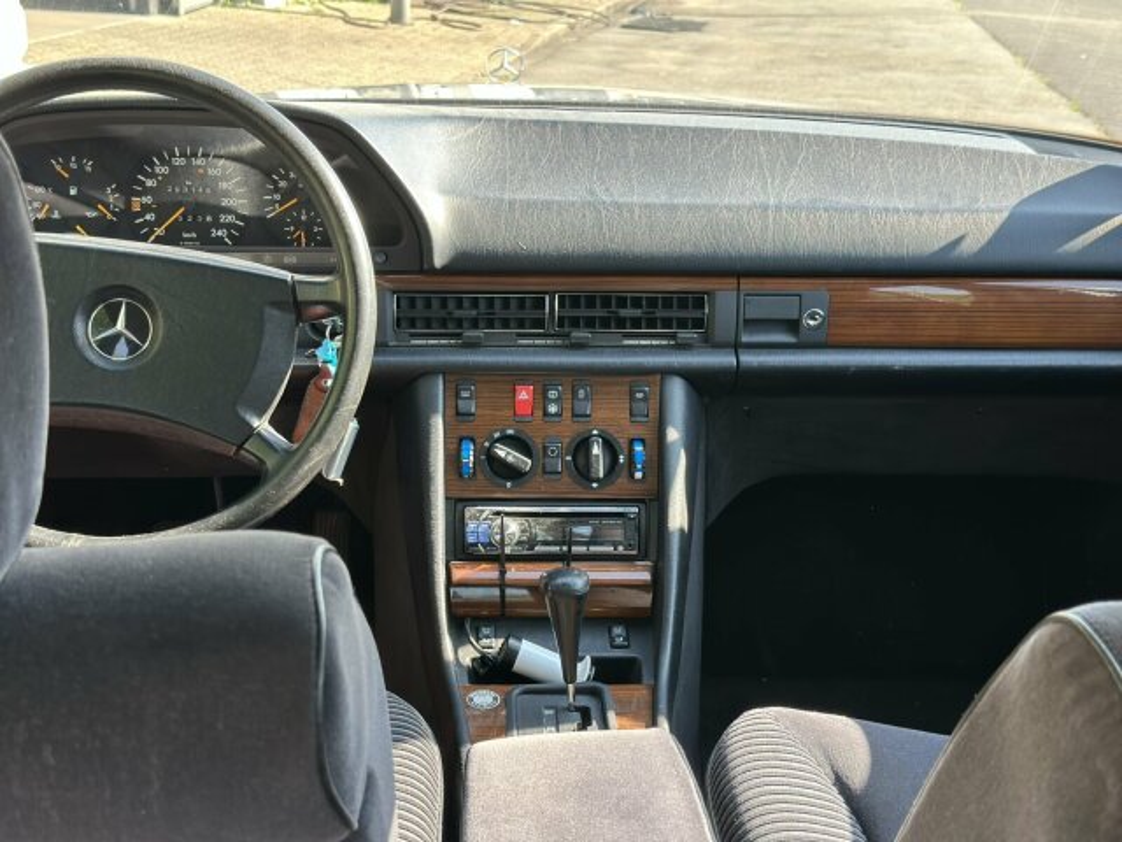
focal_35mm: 48
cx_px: 561
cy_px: 421
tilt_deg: -19.7
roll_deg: -5.0
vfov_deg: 30.3
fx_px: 1556
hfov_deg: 39.7
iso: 80
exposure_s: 1/272
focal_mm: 6.86
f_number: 1.78
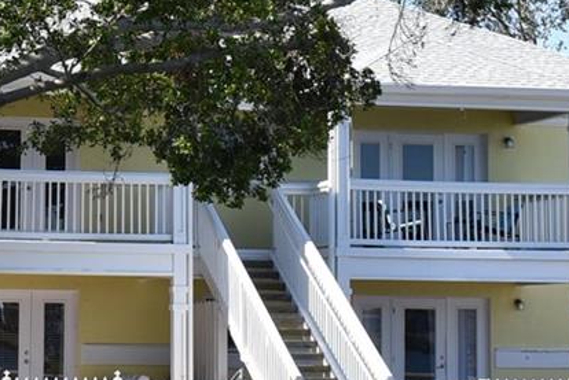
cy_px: 45
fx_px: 2199
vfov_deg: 9.9
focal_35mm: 139
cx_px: 59
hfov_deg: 14.6
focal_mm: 24
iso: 160
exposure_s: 1/250
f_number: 8
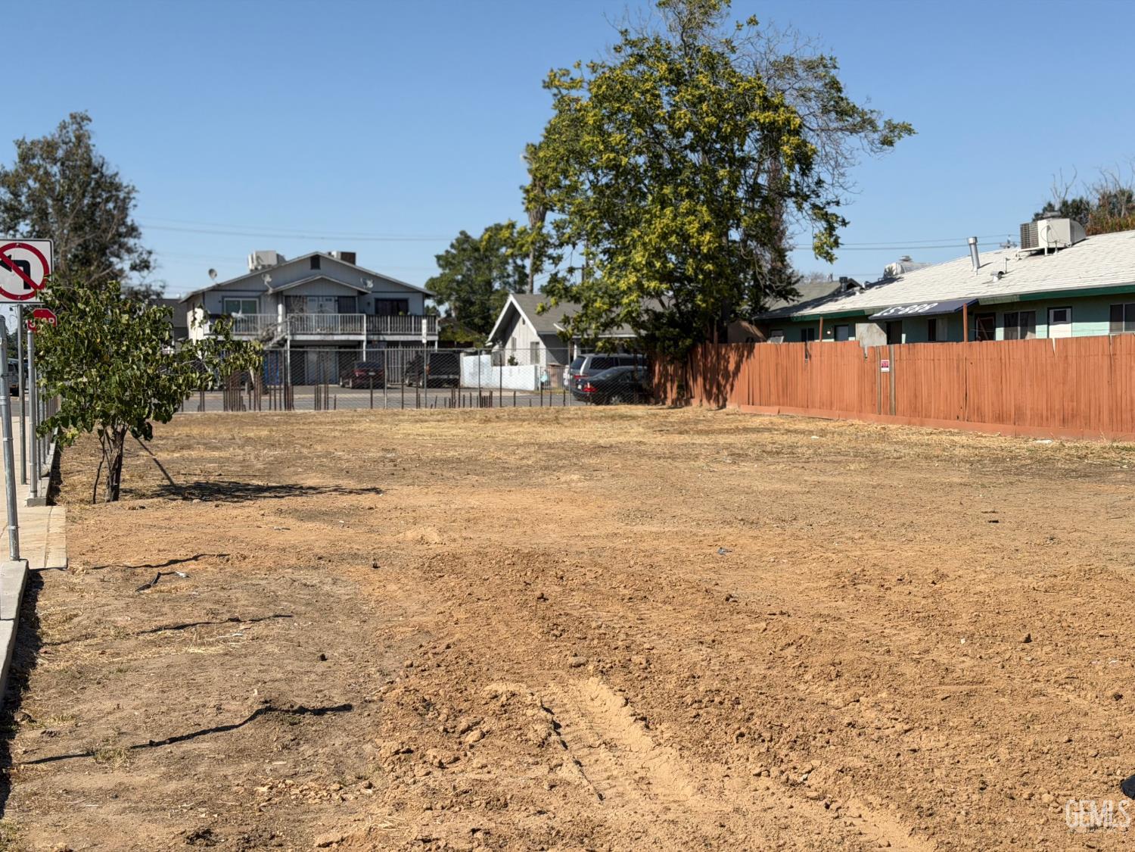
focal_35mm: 48
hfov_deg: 39.7
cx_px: 568
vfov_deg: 30.3
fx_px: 1574
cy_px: 426
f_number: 1.78
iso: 64
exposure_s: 1/6536
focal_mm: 6.76
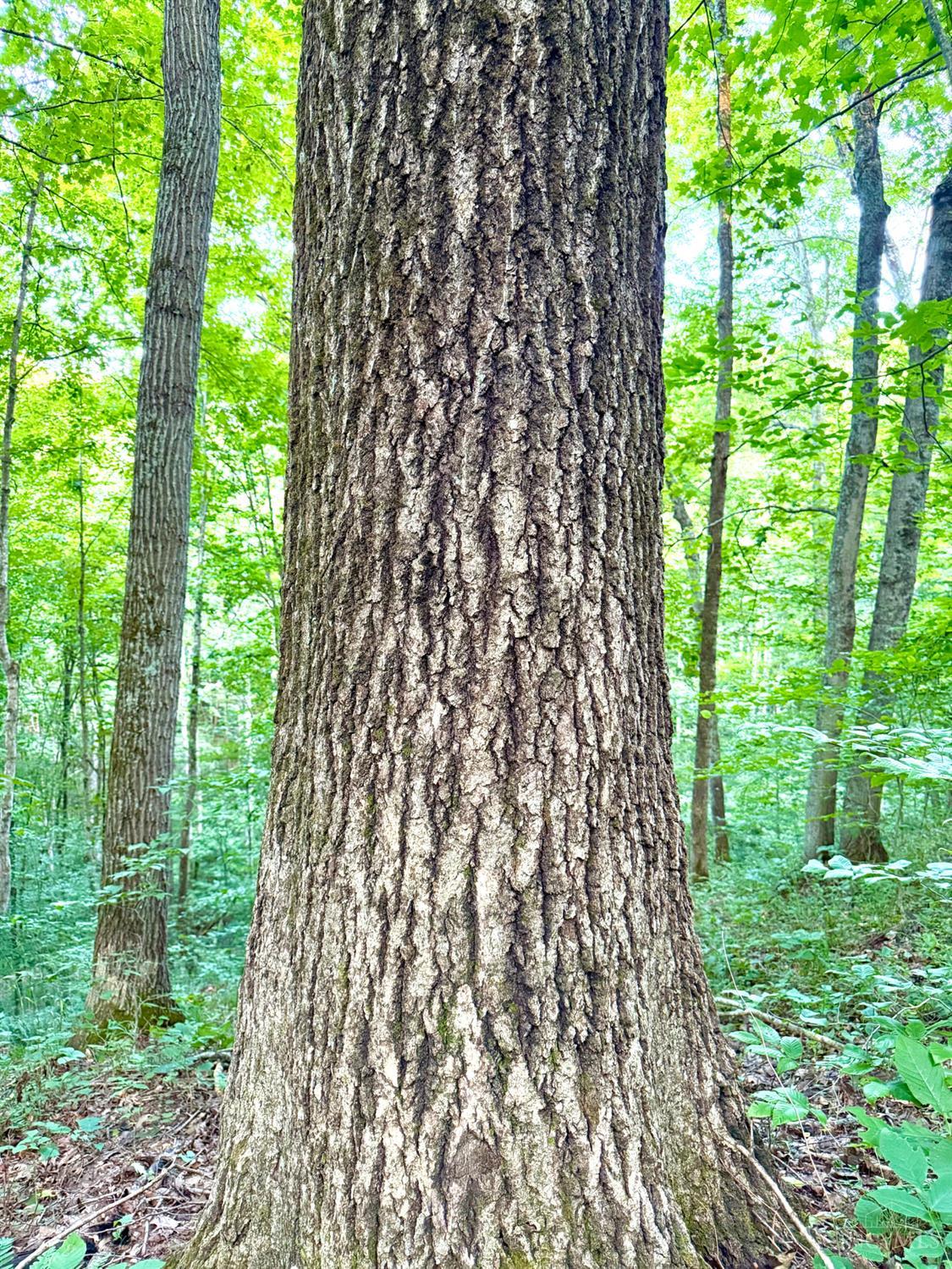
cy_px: 634
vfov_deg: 71.6
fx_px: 880
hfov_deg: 56.8
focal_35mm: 24
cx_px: 476
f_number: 1.78
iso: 640
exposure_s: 1/60
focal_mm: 6.76
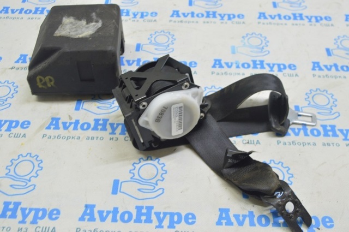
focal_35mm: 40
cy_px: 116
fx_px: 392
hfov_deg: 48.0
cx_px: 174
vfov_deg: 32.9
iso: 400
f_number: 5.6
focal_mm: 27
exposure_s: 1/20
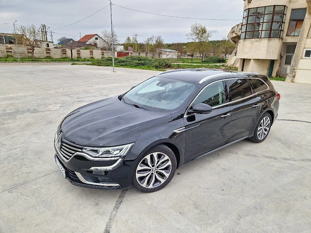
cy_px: 116
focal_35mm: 23
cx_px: 156
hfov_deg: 73.9
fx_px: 207
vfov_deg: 58.9
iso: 50
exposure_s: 1/244
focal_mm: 5.4
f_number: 1.8
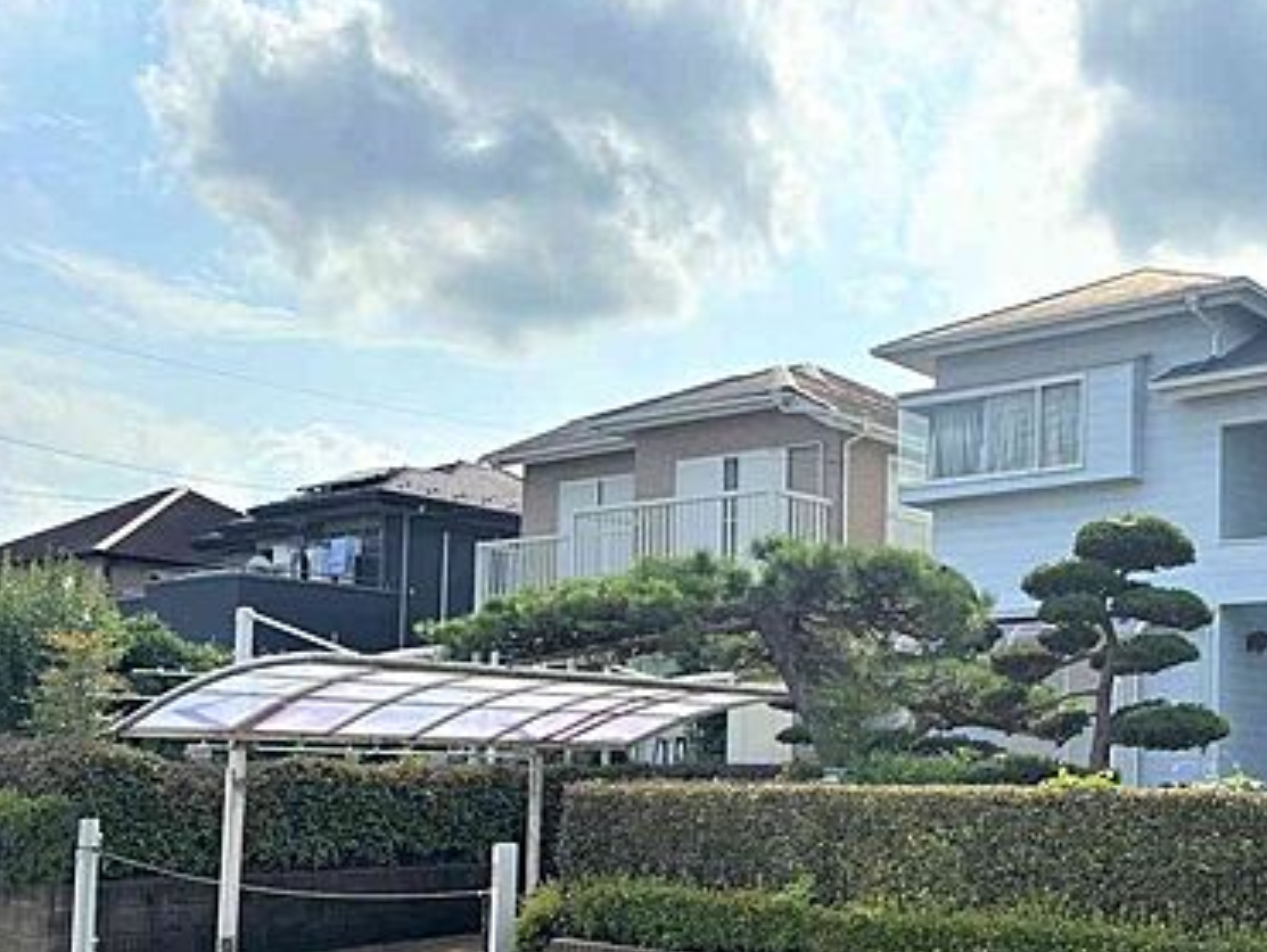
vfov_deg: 33.8
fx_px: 1539
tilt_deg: +2.7
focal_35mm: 42
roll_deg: -0.9
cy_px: 689
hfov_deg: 43.4
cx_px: 943
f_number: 1.6
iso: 50
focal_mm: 5.96
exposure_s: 1/5618
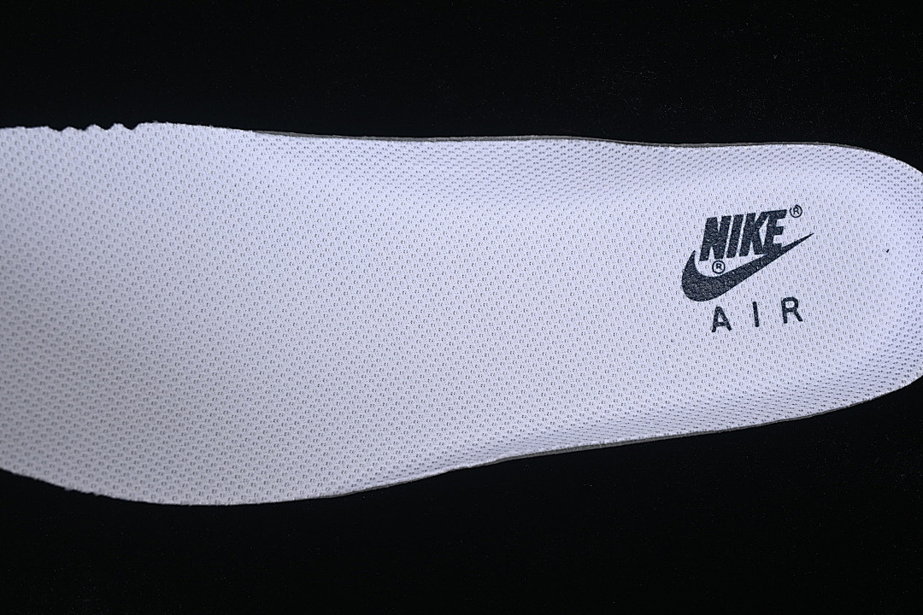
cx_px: 462
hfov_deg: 27.0
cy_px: 308
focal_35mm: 75
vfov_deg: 18.2
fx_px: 1923
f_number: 7.1
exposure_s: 1/80
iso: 160
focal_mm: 50
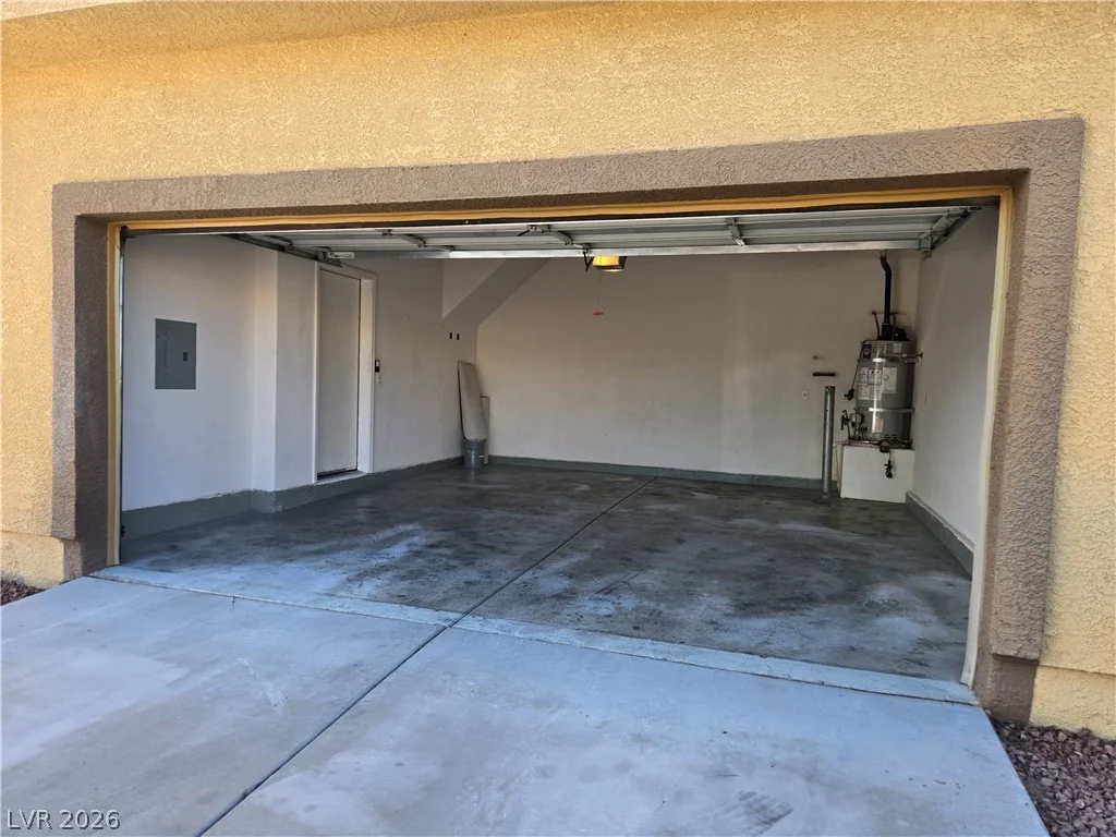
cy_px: 418
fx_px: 742
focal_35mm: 23
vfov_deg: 58.9
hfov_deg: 73.9
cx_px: 558
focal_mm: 5.4
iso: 80
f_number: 1.8
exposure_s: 1/944
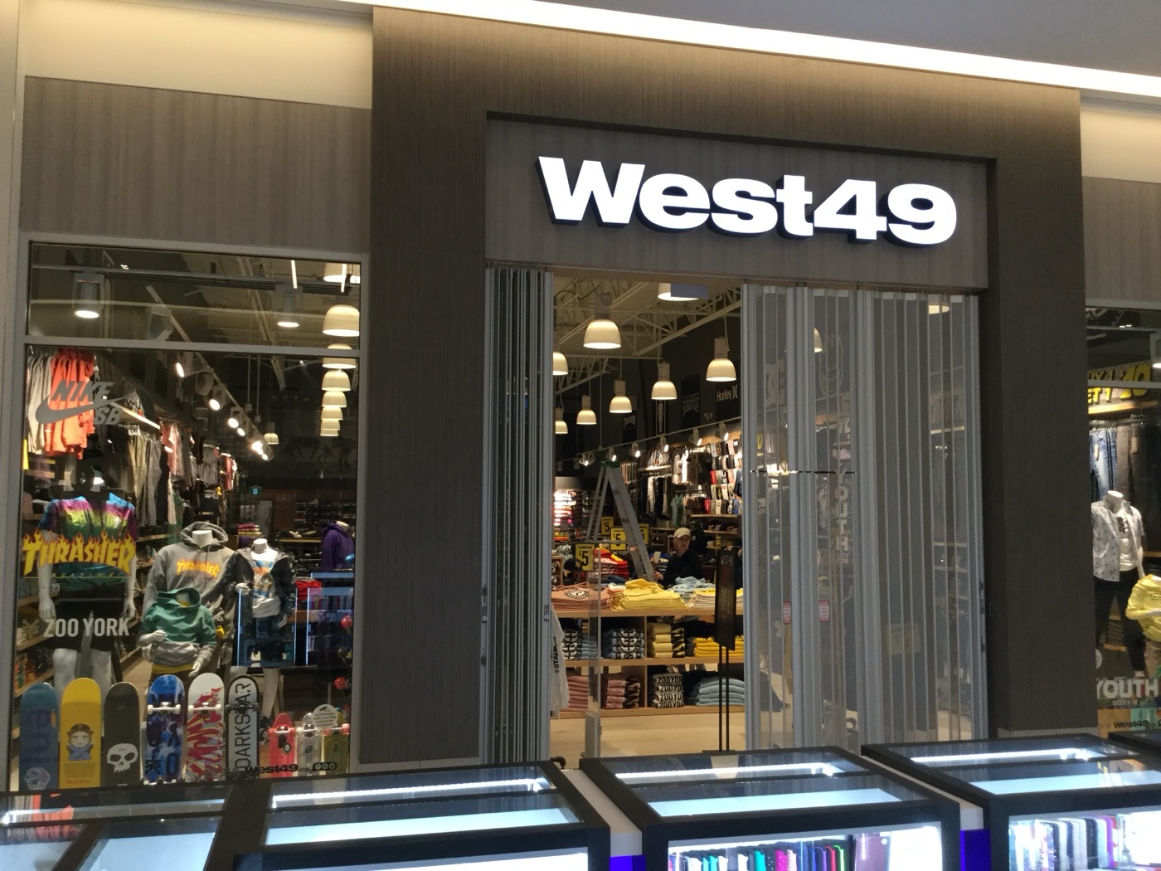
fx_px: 1040
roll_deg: -0.7
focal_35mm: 31
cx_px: 580
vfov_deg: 45.4
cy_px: 436
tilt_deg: +4.5
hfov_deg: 58.4
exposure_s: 1/30
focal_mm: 3.3
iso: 40
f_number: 2.4
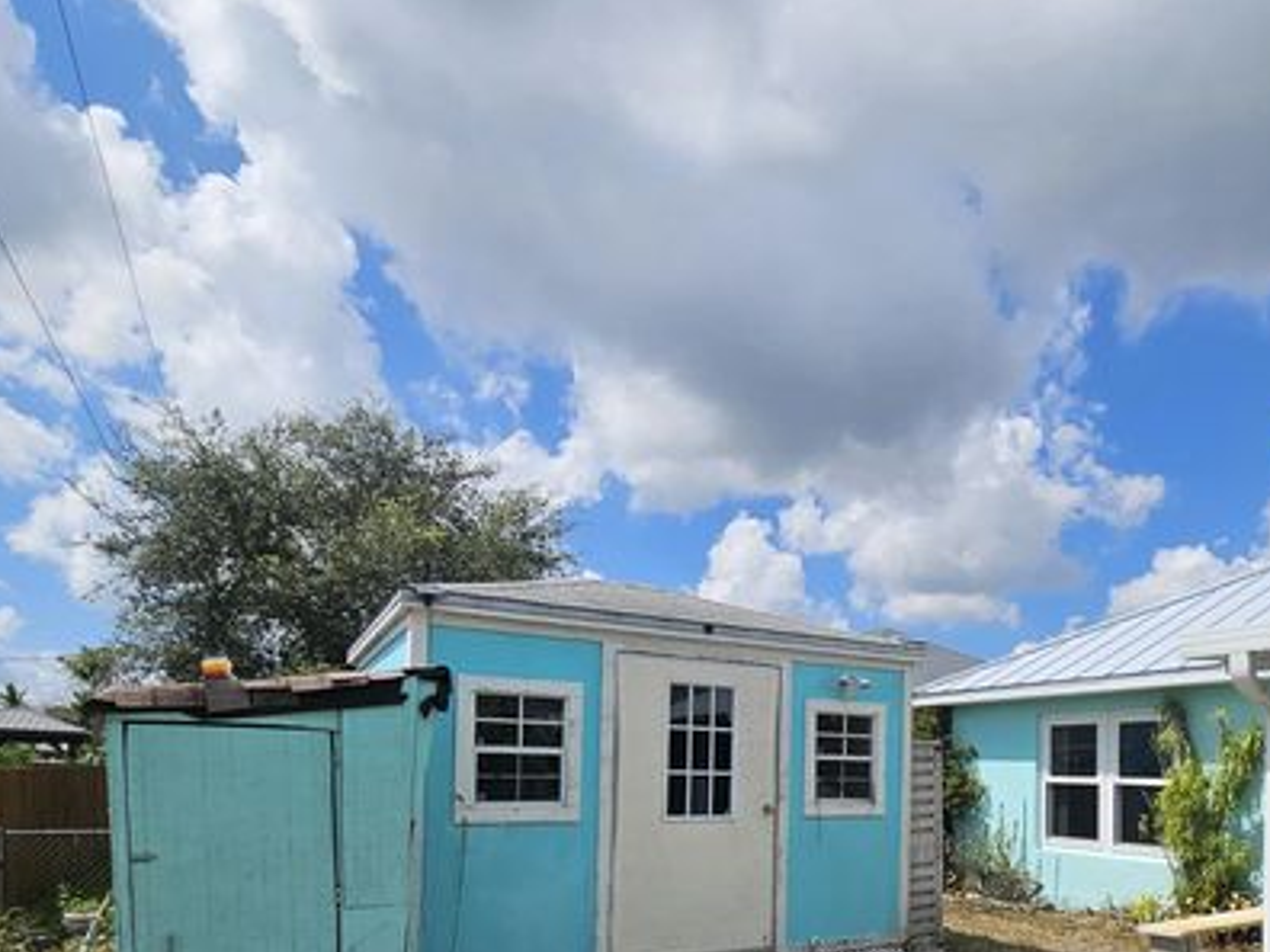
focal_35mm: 21
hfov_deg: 77.4
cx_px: 805
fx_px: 770
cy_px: 756
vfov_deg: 58.7
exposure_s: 1/4176
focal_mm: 2.2
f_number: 2.2
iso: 50
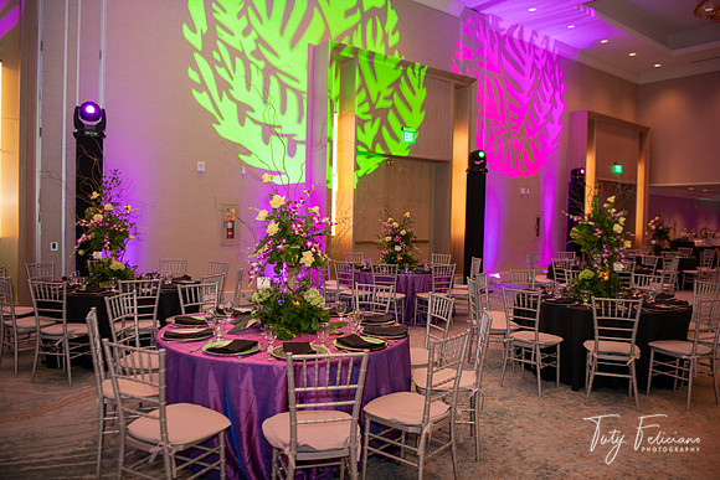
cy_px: 240
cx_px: 360
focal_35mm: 27
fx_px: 540
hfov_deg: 67.4
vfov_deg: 48.0
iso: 800
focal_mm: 27
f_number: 3.2
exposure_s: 1/30
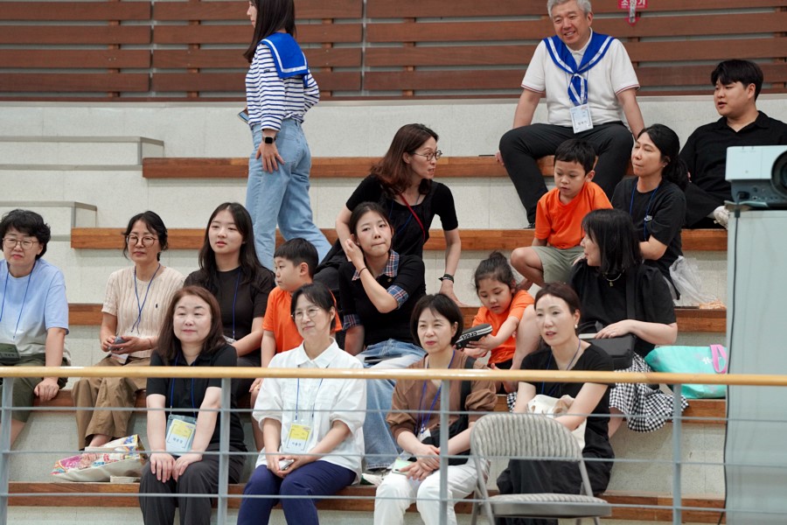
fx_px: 4372
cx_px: 394
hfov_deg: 10.3
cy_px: 262
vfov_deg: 6.9
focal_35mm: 200
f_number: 4
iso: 2500
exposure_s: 1/250
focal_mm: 200
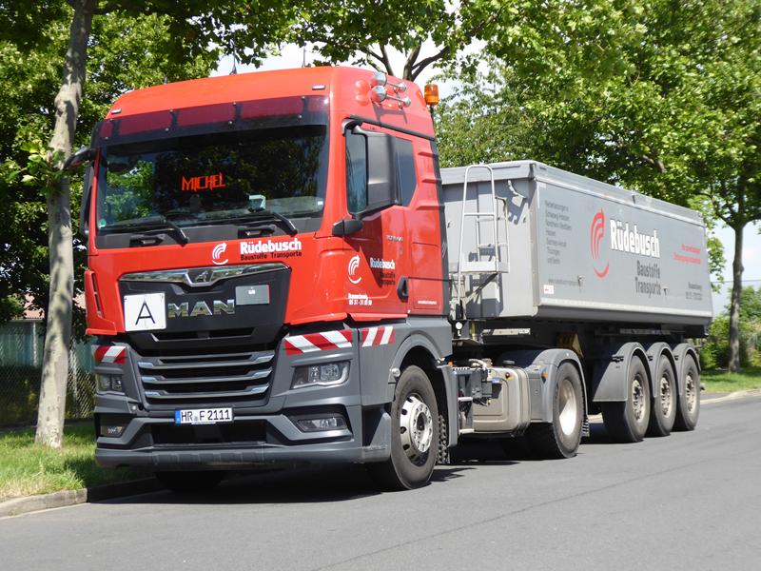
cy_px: 286
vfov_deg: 21.0
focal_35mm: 70
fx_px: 1539
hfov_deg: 27.8
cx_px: 380
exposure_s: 1/320
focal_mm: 12.5
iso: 100
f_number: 4.5
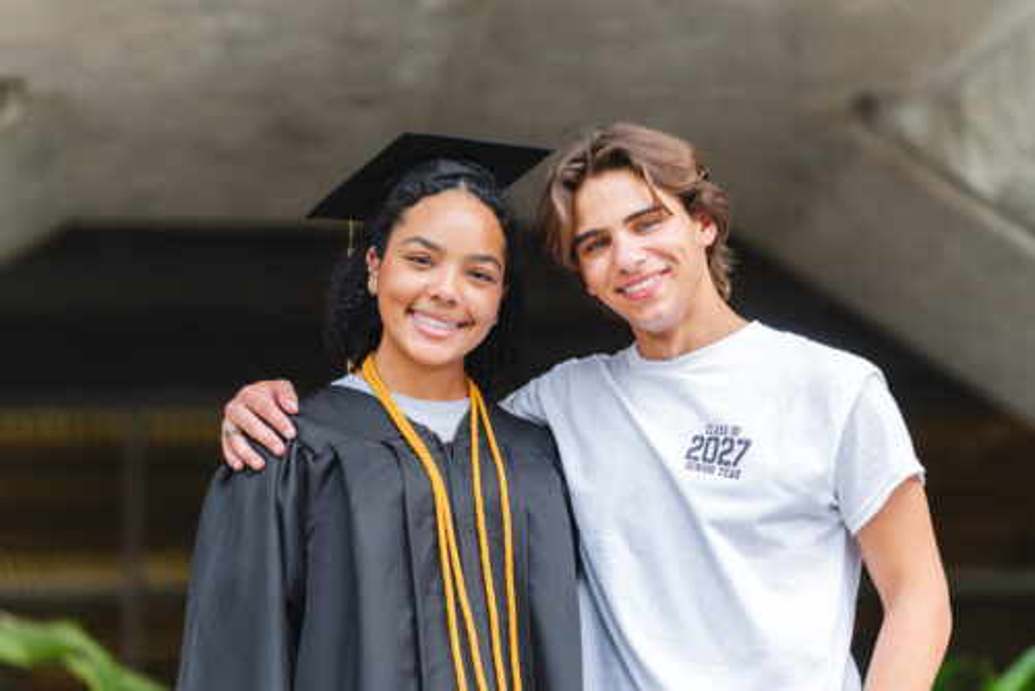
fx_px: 2445
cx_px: 518
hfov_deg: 23.9
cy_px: 346
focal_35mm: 85
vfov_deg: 16.1
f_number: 1.6
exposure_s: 1/640
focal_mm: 85
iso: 100
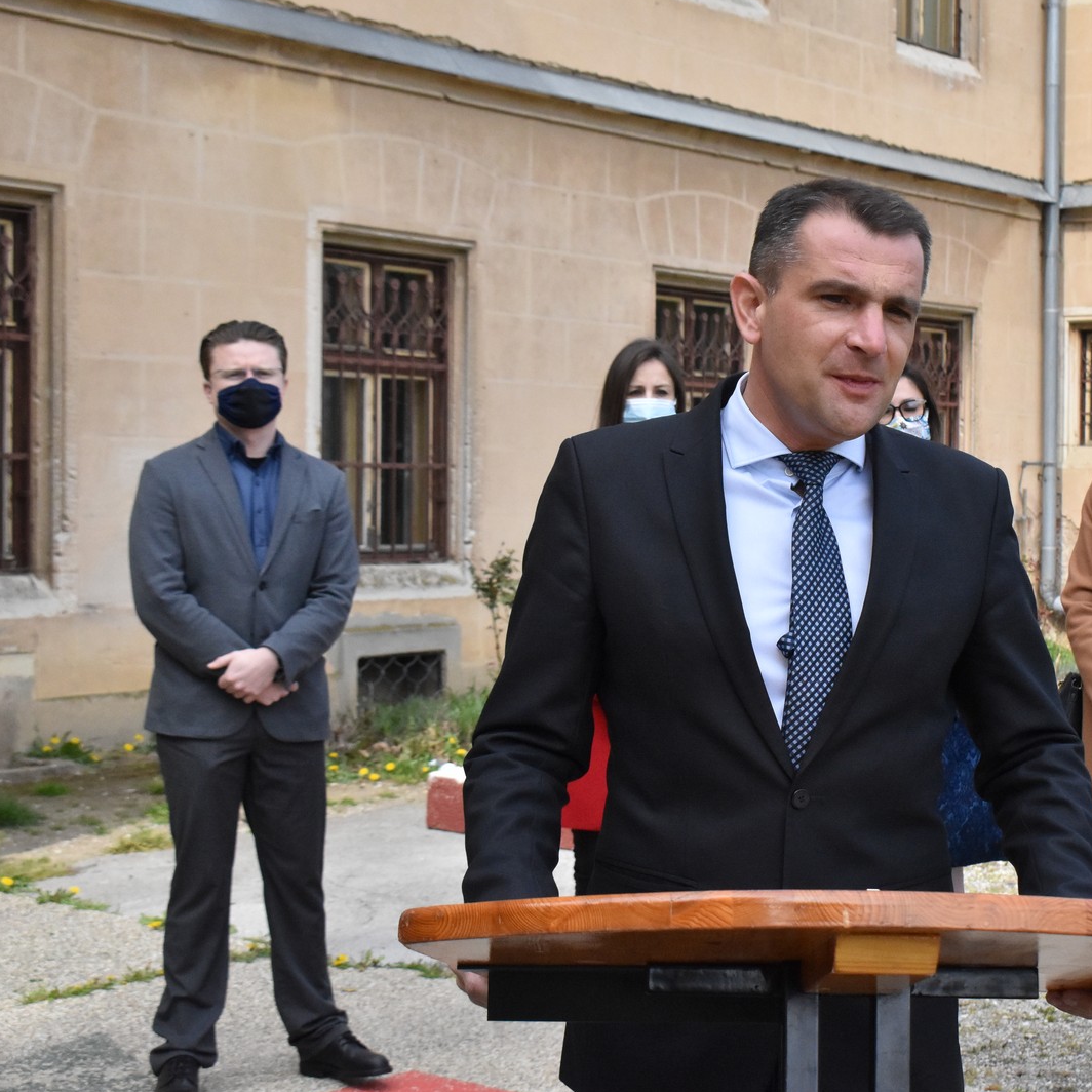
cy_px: 542
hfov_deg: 25.8
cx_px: 827
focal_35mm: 66
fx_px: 2356
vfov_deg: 26.1
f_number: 8
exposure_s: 1/4000
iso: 2000
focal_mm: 34
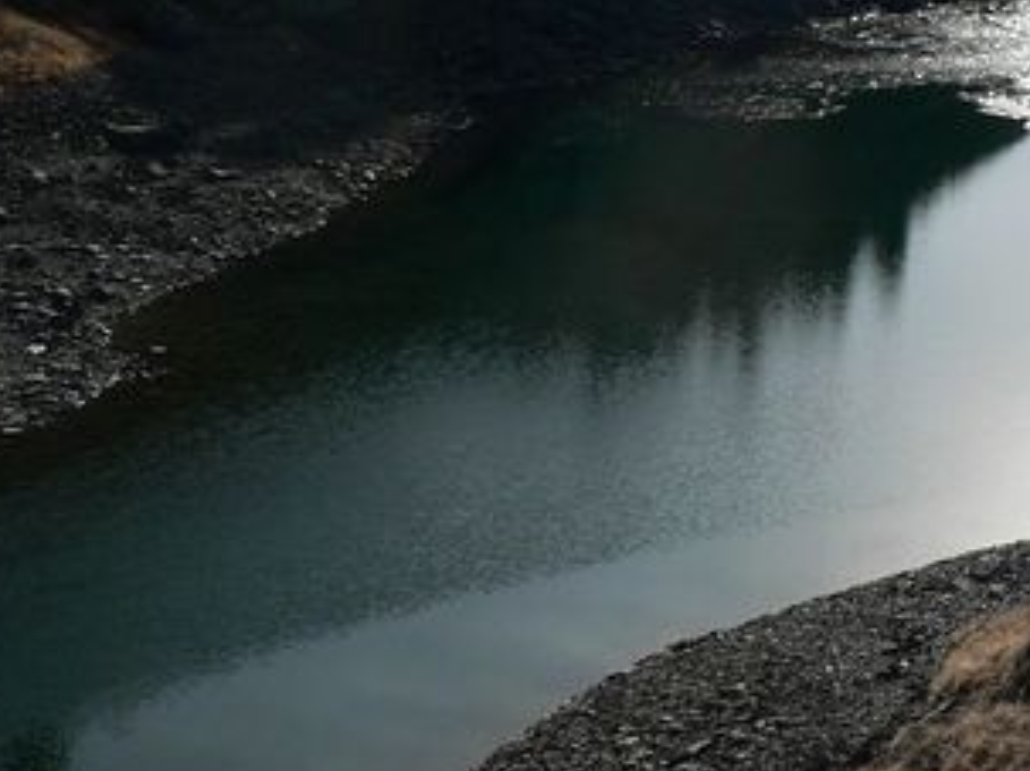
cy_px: 146
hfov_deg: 19.6
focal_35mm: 95
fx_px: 2826
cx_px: 1200
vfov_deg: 15.4
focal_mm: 6
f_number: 4.5
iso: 80
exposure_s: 1/400
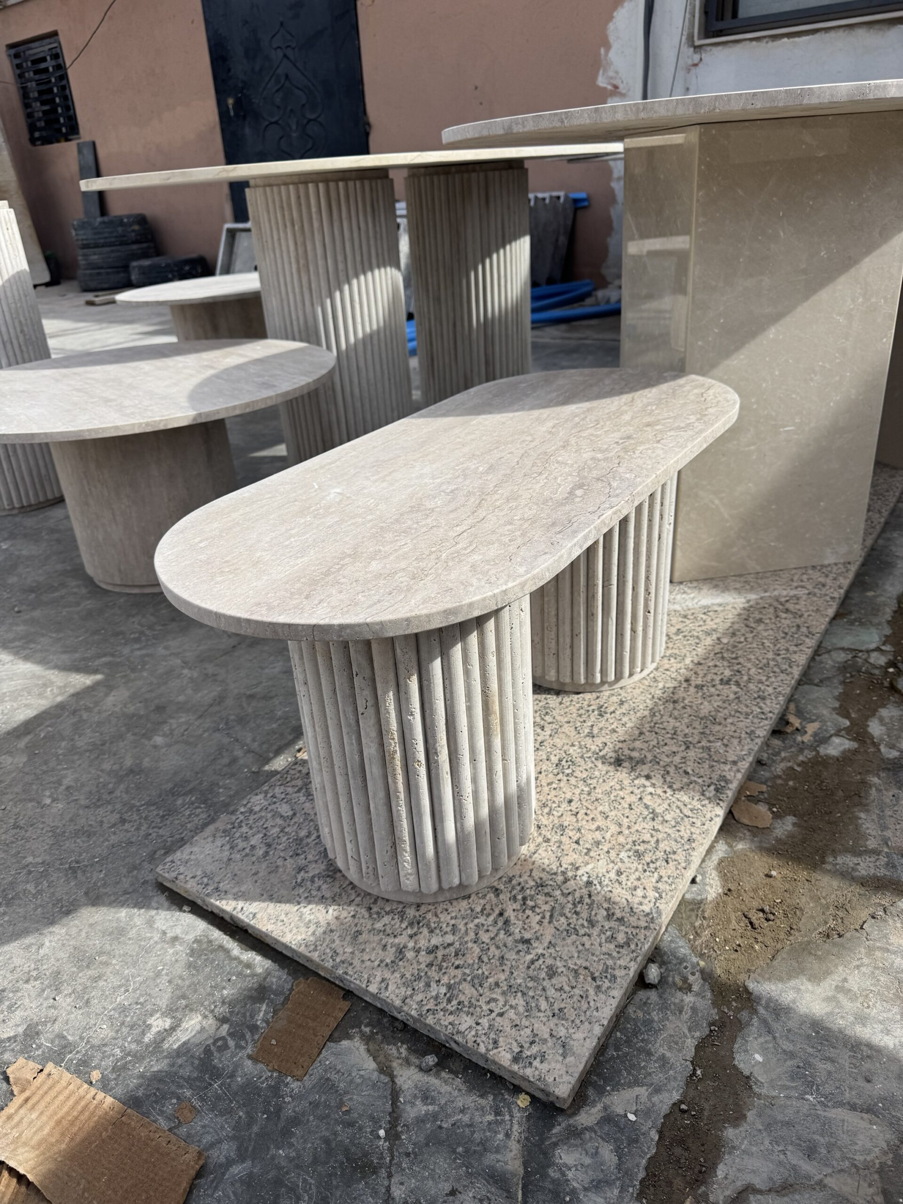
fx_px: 835
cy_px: 602
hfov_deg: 56.8
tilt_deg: -25.0
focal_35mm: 24
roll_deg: +3.6
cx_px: 452
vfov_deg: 71.6
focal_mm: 6.76
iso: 80
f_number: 1.78
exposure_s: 1/4950
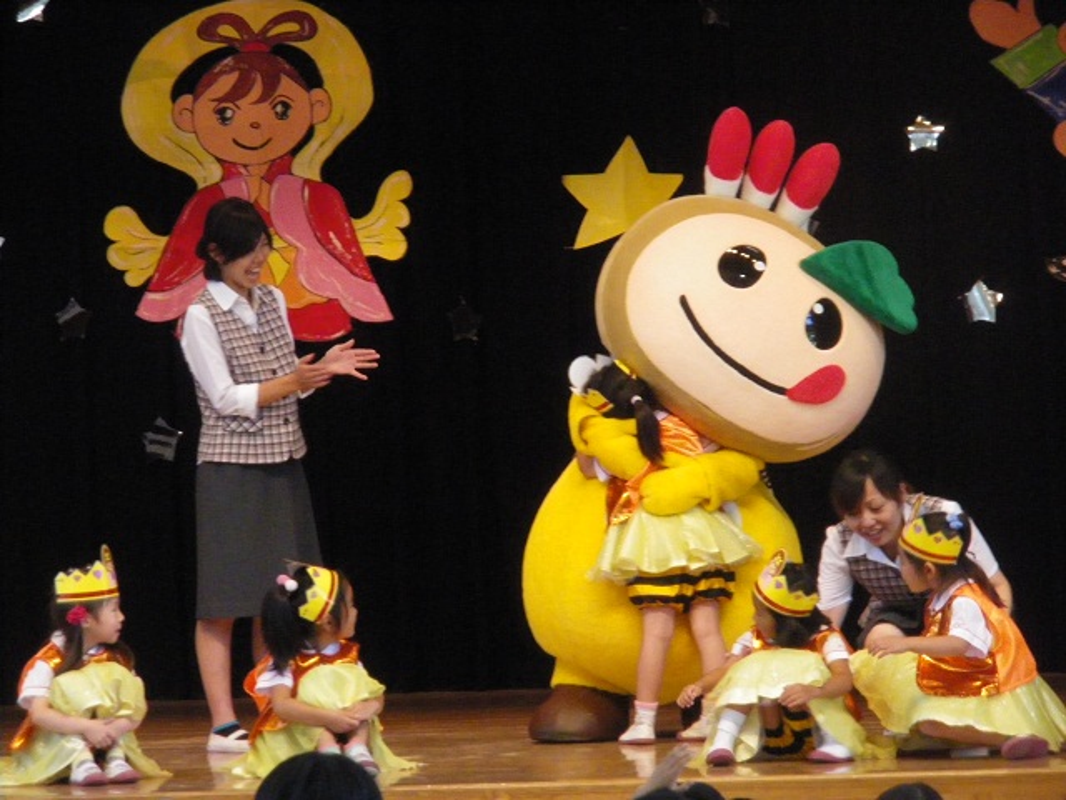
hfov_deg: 11.0
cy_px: 400
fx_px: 5543
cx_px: 533
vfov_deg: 8.2
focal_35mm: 180
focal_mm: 31.5
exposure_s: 1/100
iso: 800
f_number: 5.6
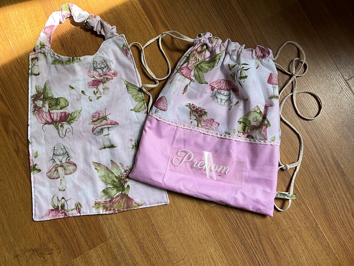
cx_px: 177
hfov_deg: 61.7
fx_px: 297
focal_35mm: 29
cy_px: 133
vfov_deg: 48.2
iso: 16
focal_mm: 3
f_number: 1.8
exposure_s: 1/131
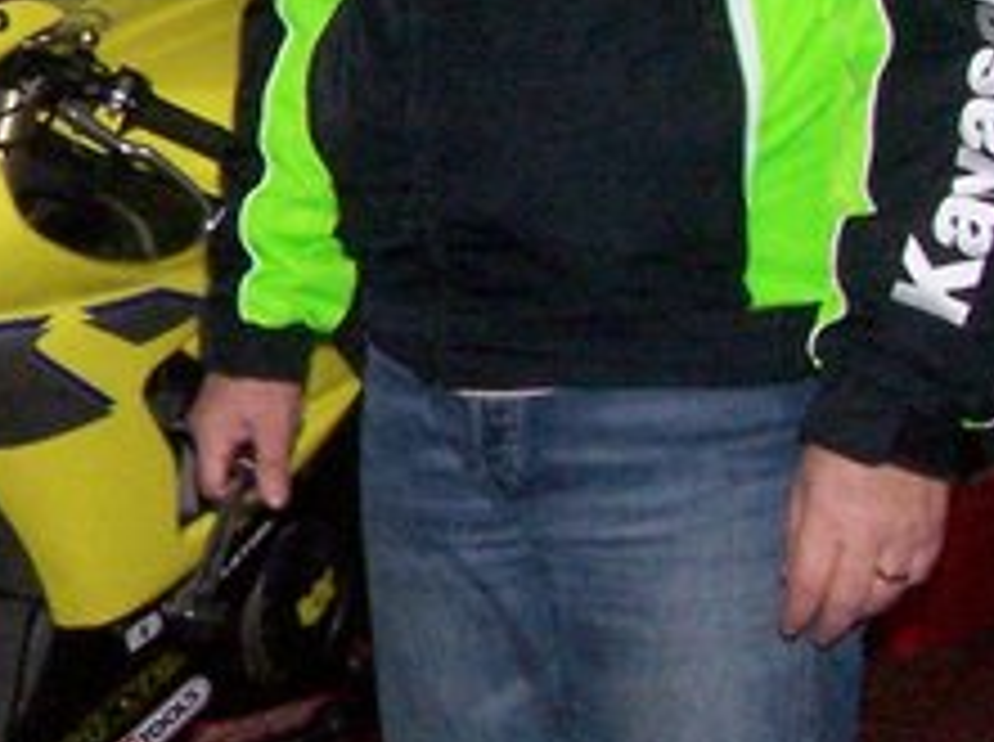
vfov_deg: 10.0
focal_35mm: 147
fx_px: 4214
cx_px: -515
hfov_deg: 12.7
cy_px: 126
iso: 400
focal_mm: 6.3
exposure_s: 1/50
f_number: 7.1
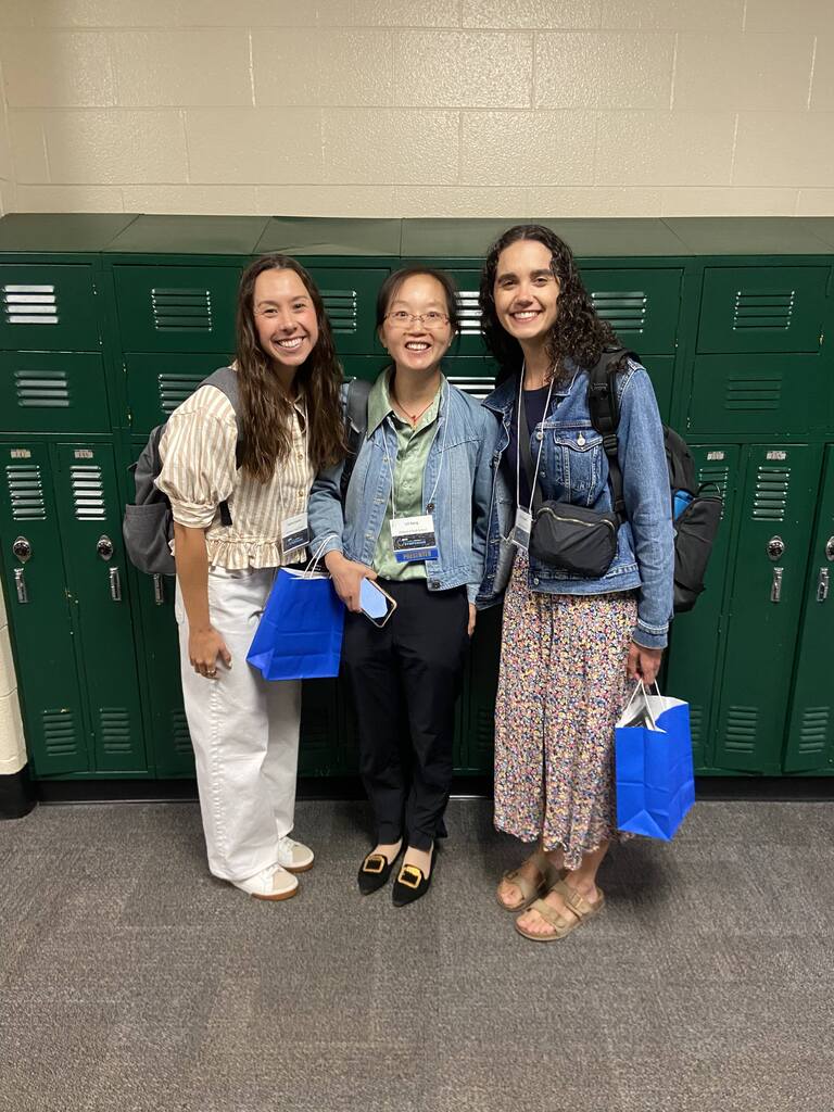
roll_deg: +0.5
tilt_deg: -16.9
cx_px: 417
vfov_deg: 67.3
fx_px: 835
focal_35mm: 26
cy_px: 556
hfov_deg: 53.1
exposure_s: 1/40
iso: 400
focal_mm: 4.25
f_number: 1.8
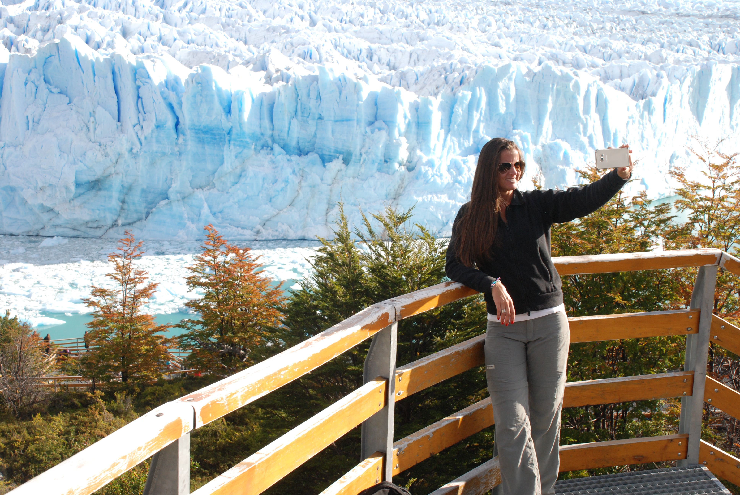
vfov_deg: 25.8
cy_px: 248
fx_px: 1080
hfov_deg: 37.8
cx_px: 370
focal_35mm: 52
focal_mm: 35
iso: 400
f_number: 9
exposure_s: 1/320
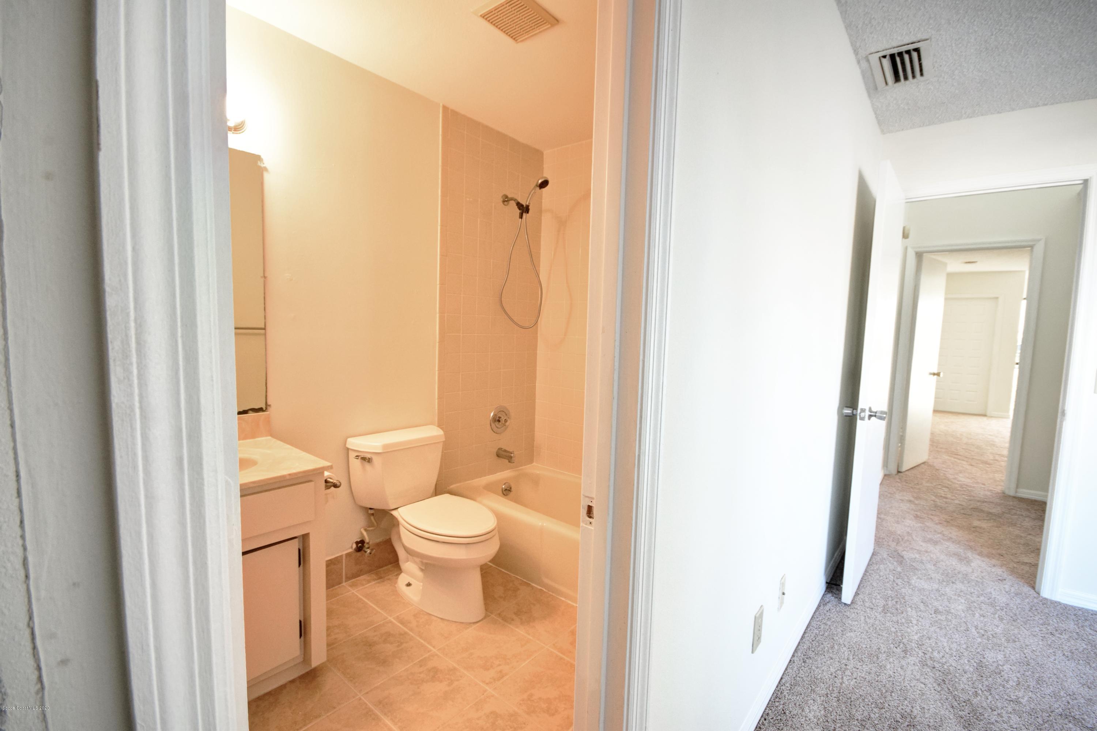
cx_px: 548
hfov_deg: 100.4
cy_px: 366
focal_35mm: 15
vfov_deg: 77.3
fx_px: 457
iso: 1250
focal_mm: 10
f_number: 7.1
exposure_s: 1/60
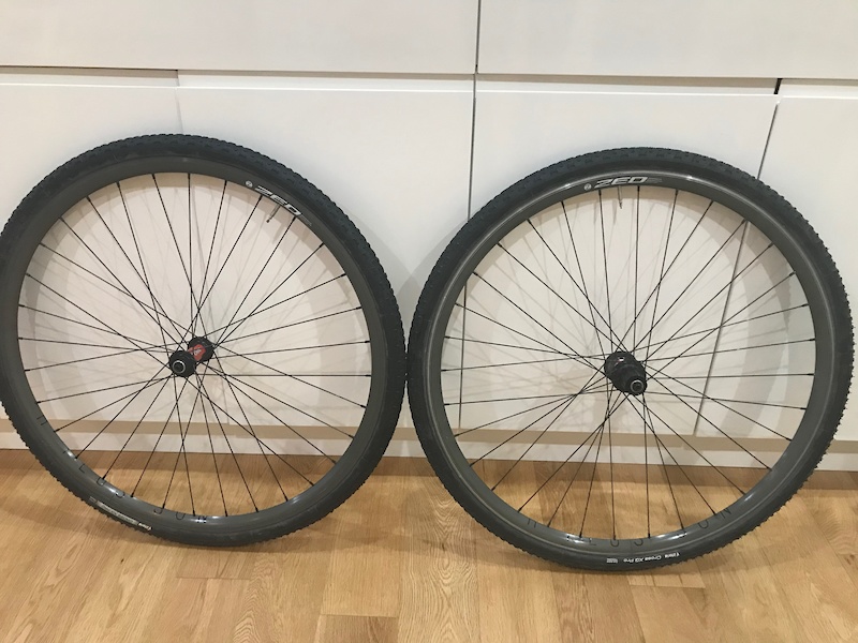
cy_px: 322
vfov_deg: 49.7
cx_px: 429
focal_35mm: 28
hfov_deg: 63.4
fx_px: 694
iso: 64
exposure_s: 1/15
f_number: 1.8
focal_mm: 3.99
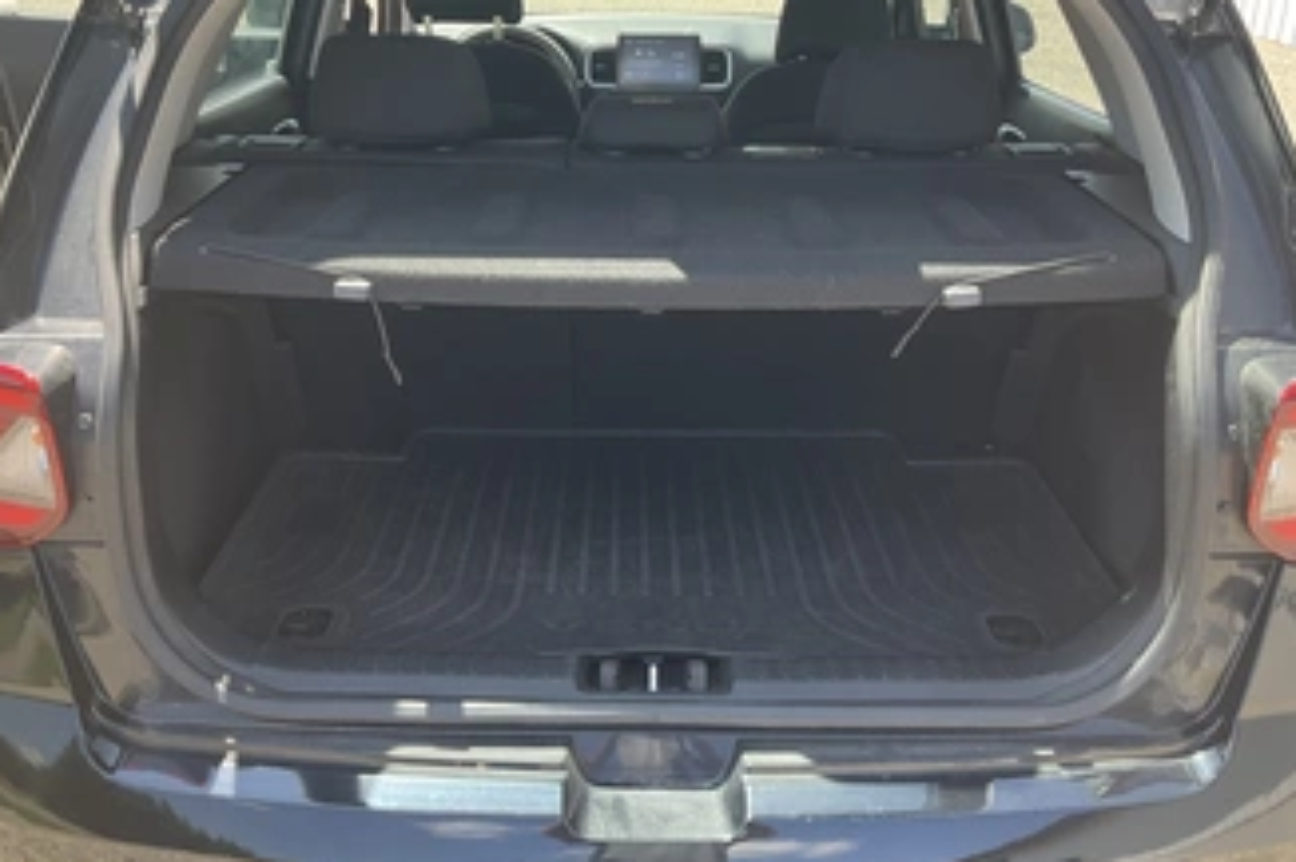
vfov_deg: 35.8
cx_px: 636
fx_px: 1331
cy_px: 342
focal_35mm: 37
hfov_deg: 51.9
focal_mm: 3
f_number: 1.8
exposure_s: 1/195
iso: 25
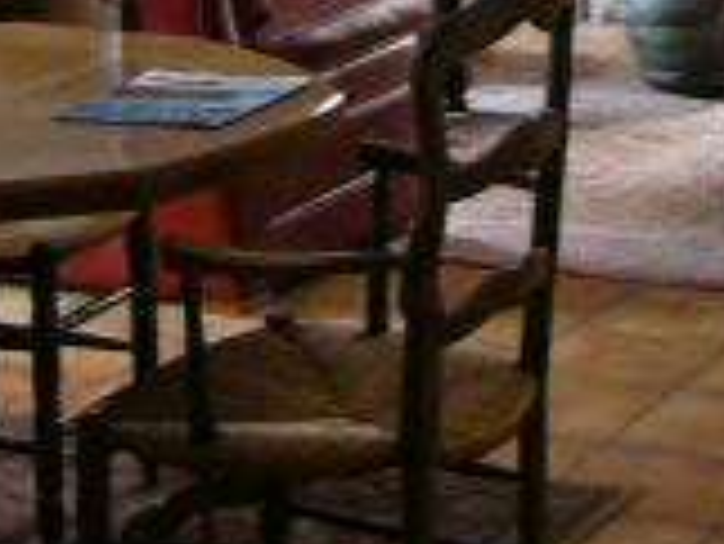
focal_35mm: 139
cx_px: 409
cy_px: -112
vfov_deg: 10.5
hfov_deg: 14.2
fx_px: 2909
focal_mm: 4.6
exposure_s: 1/15
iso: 300
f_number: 2.8
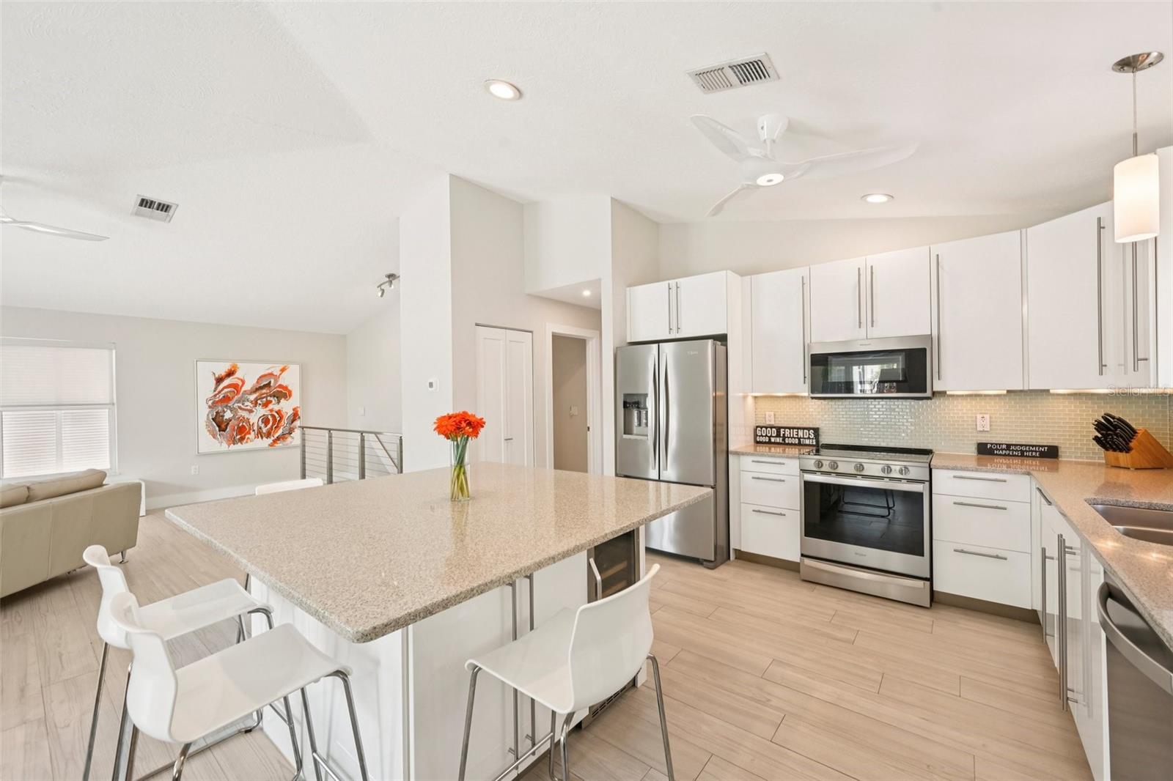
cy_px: 390
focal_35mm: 14
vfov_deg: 81.2
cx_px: 586
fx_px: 456
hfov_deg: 104.3
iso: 400
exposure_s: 1/40
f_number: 8
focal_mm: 14
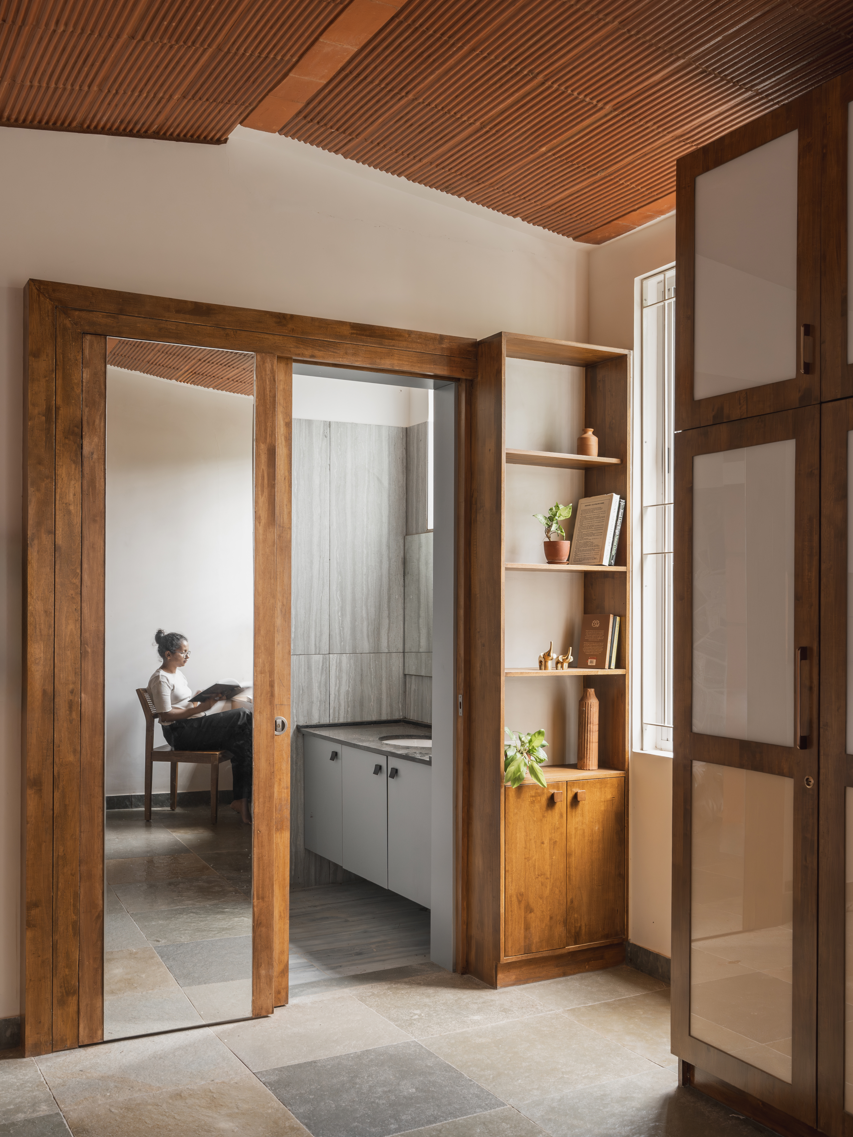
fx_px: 1084
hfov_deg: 42.9
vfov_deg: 55.3
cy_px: 606
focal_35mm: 33
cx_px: 425
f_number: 9
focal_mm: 30
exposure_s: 1/10
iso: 320
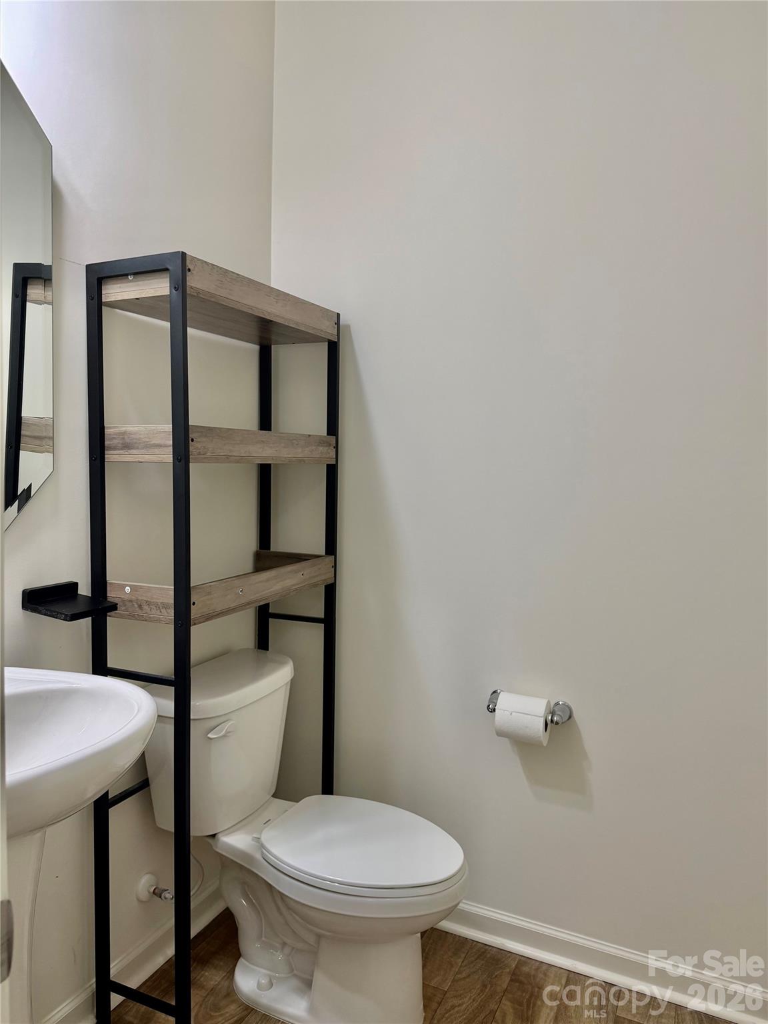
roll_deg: -1.3
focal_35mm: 24
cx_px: 384
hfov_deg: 56.8
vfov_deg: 71.6
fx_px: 710
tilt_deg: -4.8
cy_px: 512
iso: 125
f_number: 1.78
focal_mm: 6.76
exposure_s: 1/120
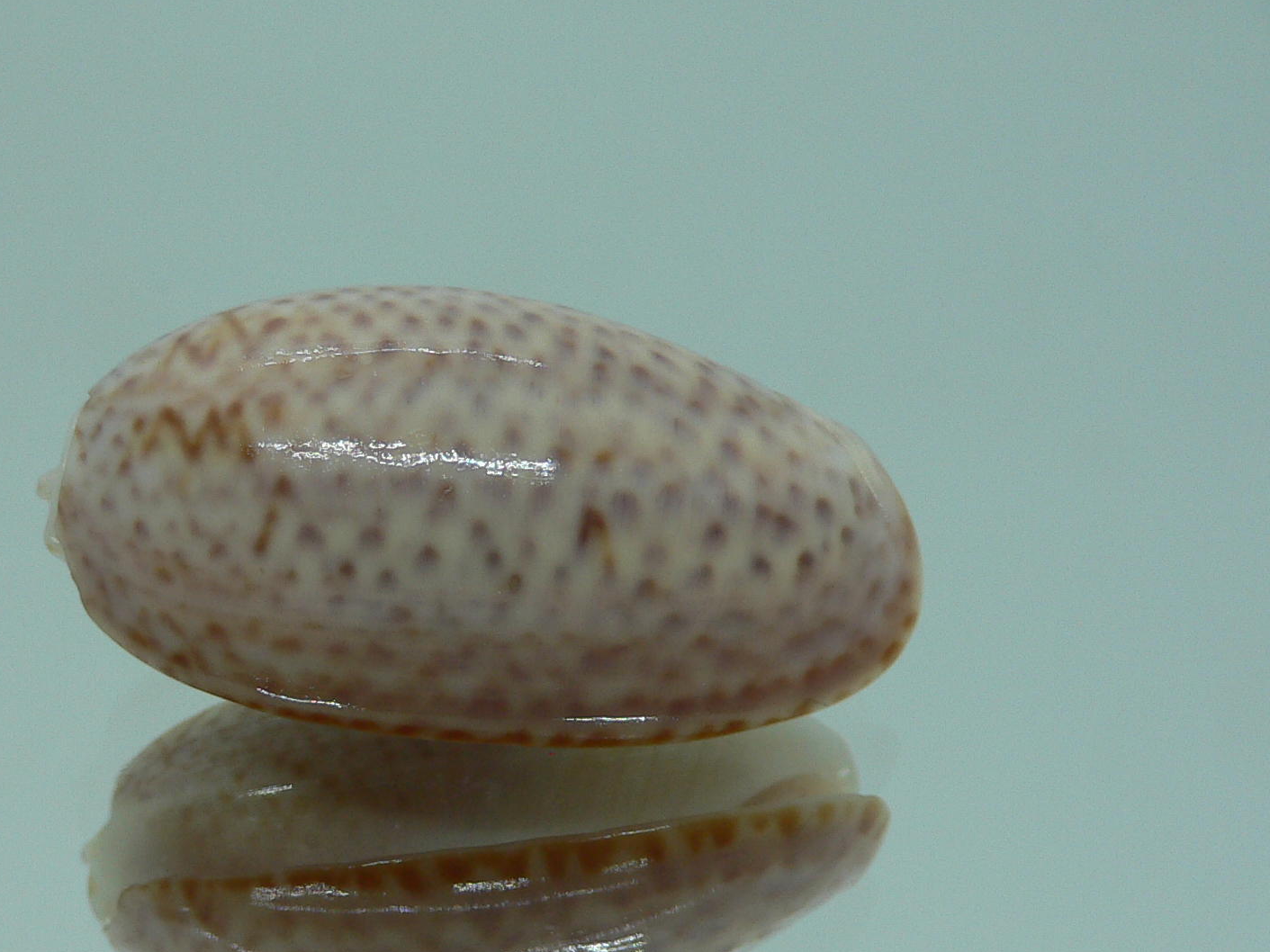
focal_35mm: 50
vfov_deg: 28.9
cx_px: 449
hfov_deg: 37.9
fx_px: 1834
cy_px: 620
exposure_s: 1/60
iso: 80
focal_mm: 4.6
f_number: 2.8
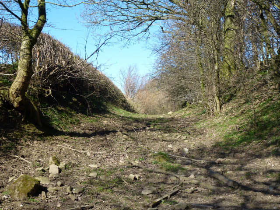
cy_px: 105
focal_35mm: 46
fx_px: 372
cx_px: 140
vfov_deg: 31.5
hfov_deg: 41.2
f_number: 4
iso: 100
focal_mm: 8
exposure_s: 1/400
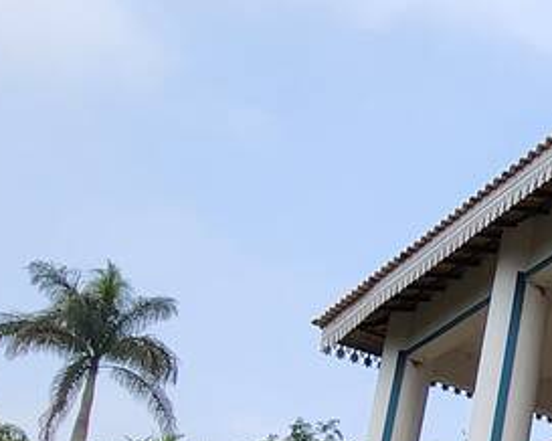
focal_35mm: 67
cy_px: 587
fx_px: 1094
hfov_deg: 19.6
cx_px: 1037
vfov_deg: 20.6
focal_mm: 2.2
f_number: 2.2
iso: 50
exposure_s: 1/2365
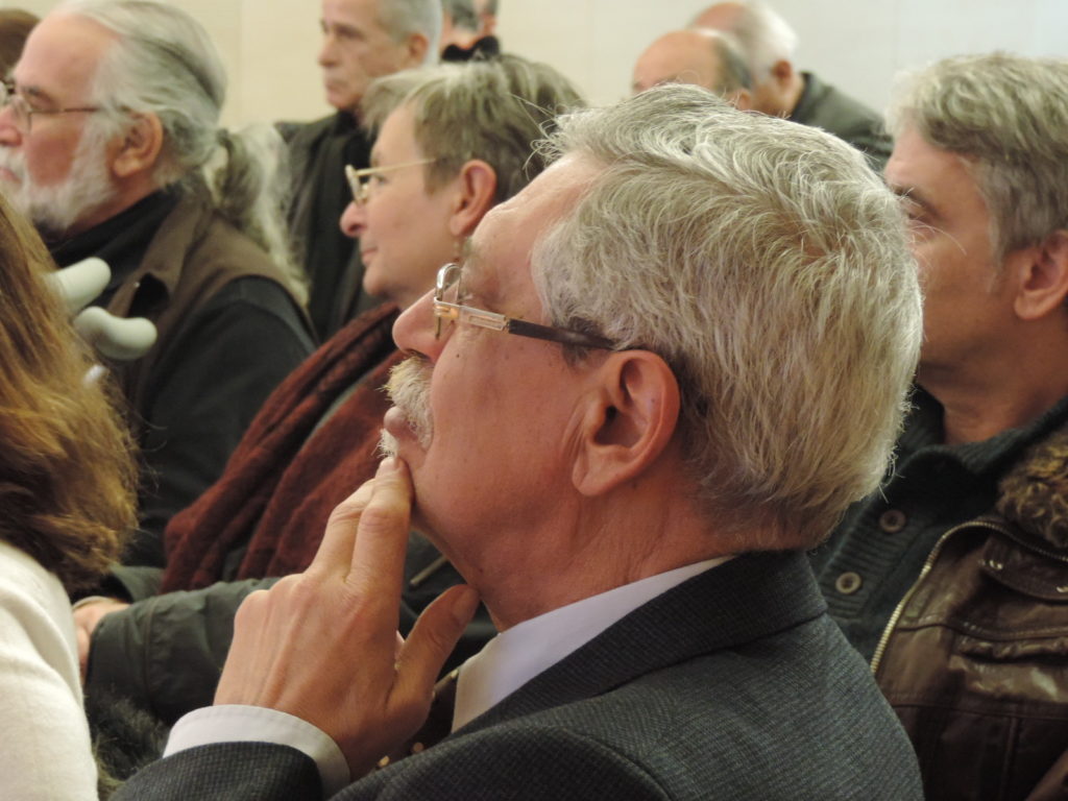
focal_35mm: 120
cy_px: 400
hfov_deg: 16.4
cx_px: 534
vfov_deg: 12.3
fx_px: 3702
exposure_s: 1/5
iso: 800
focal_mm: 21.4
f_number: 4.2
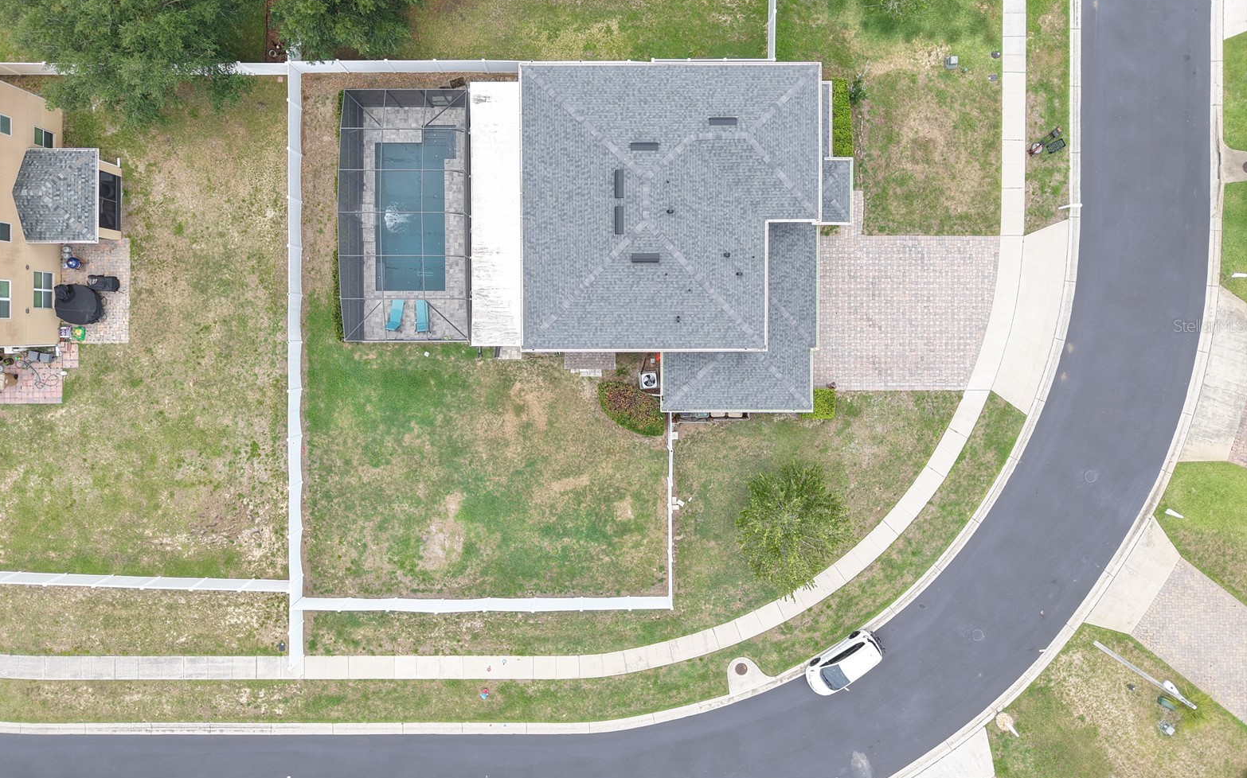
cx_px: 612
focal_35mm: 26
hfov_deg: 70.4
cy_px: 325
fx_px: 883
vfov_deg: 47.4
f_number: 1.8
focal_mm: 8.67
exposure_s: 1/800
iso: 120
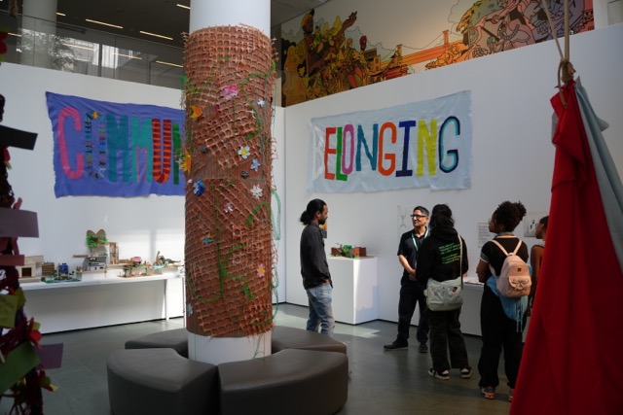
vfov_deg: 48.0
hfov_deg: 67.4
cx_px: 312
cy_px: 208
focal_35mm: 27
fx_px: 467
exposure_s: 1/160
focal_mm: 18
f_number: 4
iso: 400
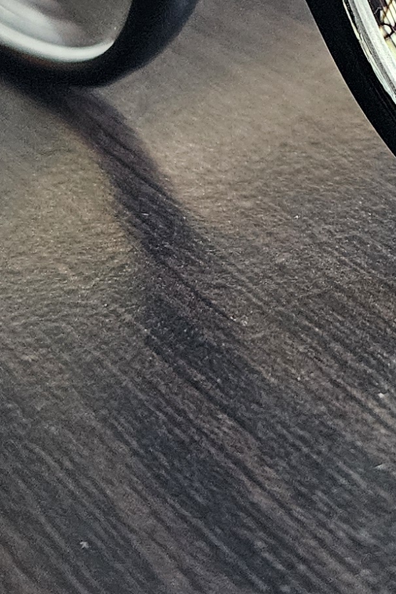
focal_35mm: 106
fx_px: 1749
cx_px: 462
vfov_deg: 18.8
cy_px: 18
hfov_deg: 12.6
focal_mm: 5.4
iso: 640
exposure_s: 1/50
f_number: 1.8
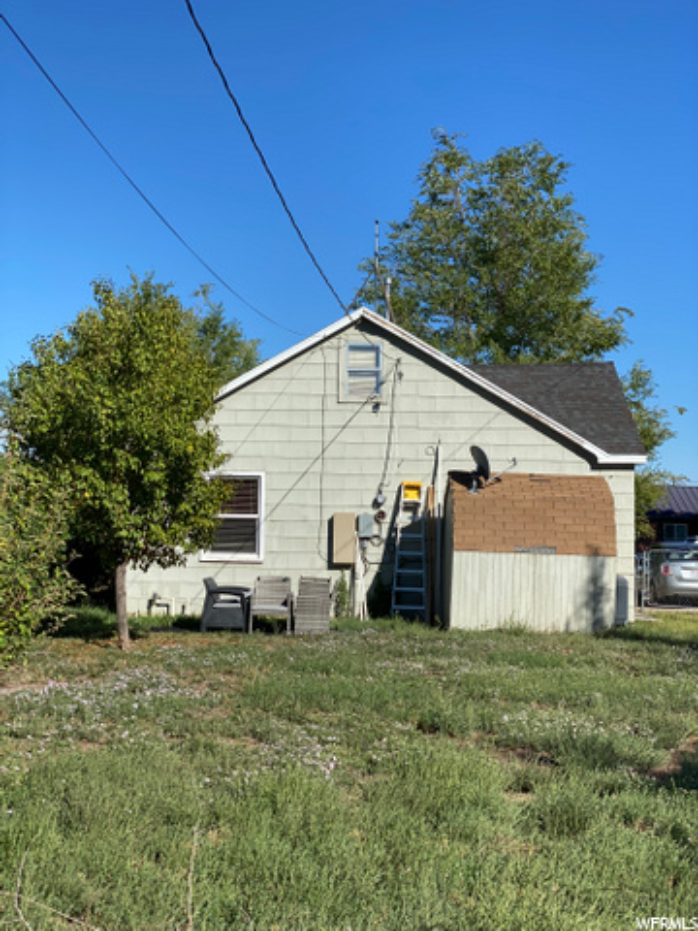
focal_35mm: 52
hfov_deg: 28.0
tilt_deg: +3.2
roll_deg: -1.2
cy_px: 466
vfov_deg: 36.8
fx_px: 1398
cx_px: 349
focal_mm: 6
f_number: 2
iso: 20
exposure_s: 1/1497
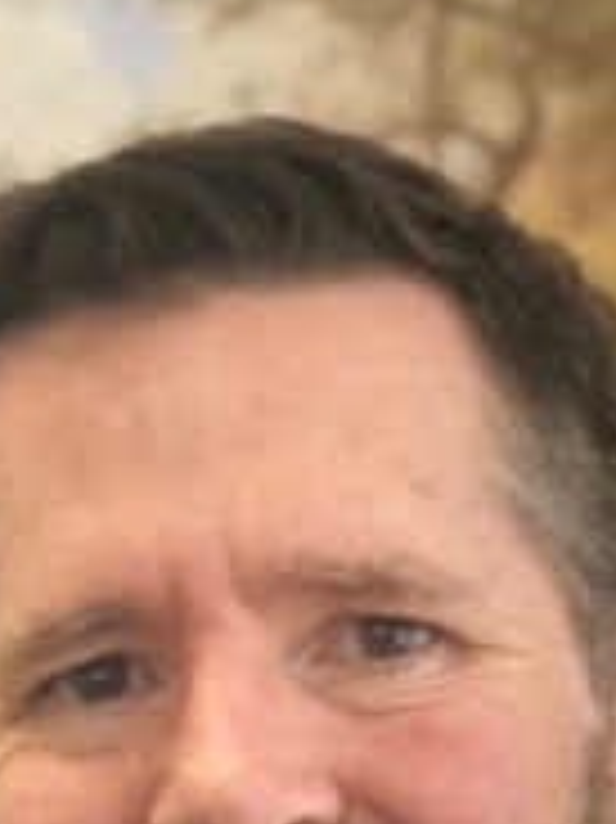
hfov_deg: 8.1
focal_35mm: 182
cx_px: 409
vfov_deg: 10.4
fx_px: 4323
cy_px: 1364
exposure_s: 1/40
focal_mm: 6
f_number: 2.4
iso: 80
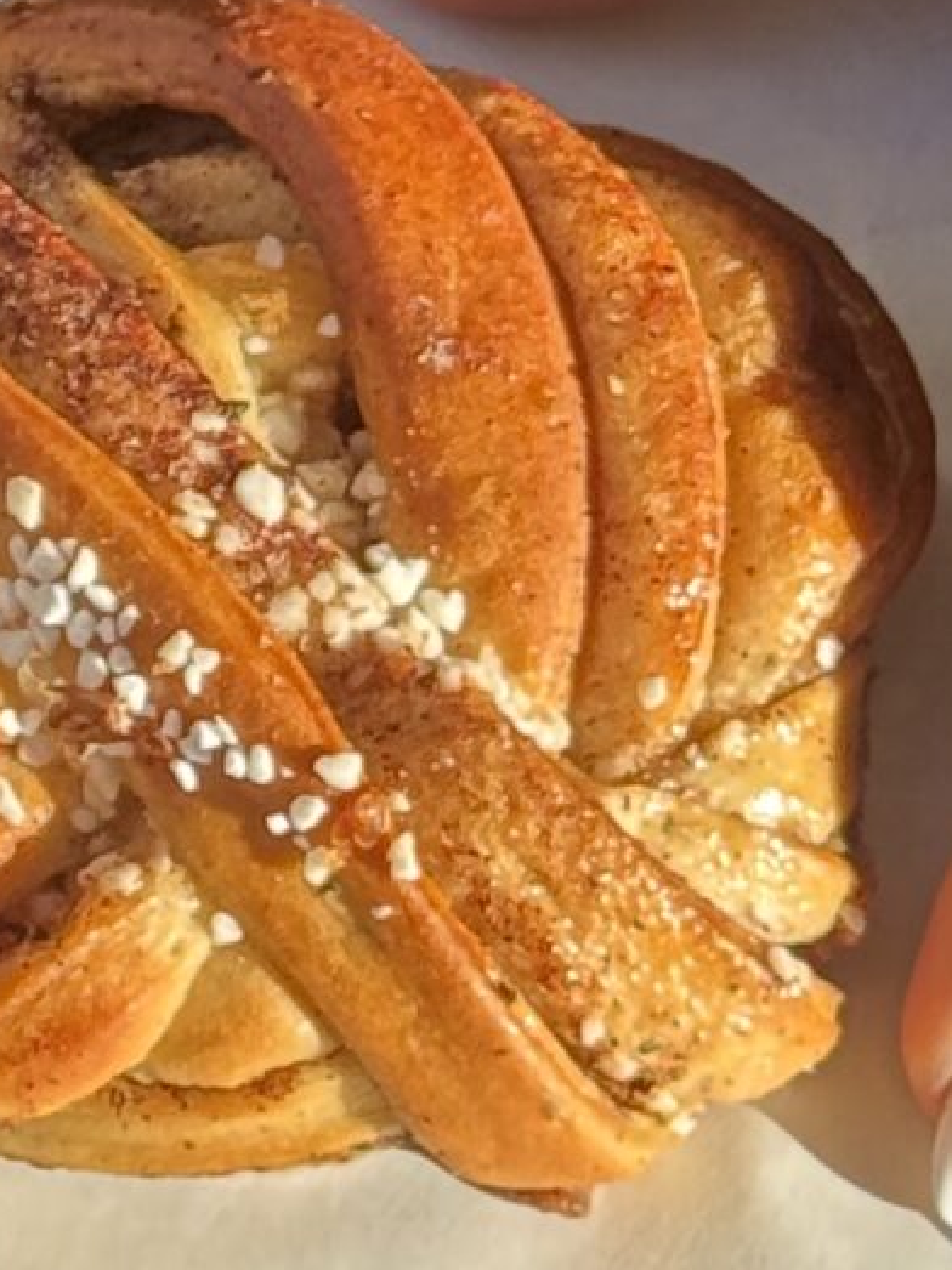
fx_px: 8621
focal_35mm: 235
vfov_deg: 8.3
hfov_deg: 6.2
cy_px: -595
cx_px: -610
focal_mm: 6.76
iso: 64
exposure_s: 1/995
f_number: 1.78
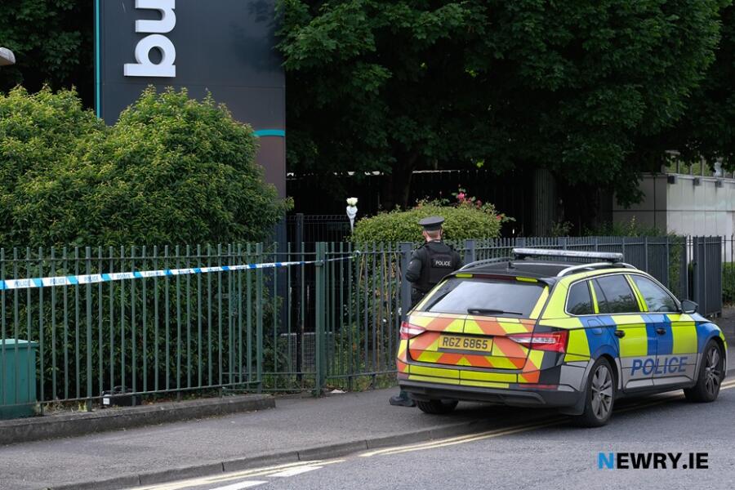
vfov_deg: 13.8
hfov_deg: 20.6
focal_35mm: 99
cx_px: 368
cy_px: 245
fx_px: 2021
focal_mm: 66
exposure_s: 1/250
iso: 400
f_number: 5.6
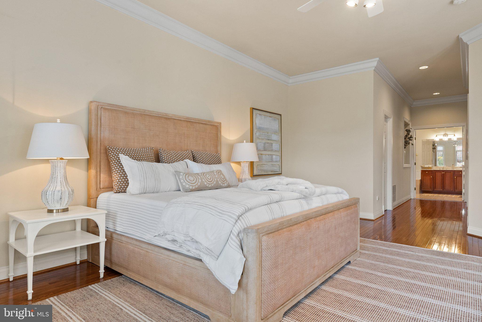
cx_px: 241
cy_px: 161
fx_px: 268
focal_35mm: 20
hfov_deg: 84.0
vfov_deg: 62.0
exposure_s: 1/6
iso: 640
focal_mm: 20
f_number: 10
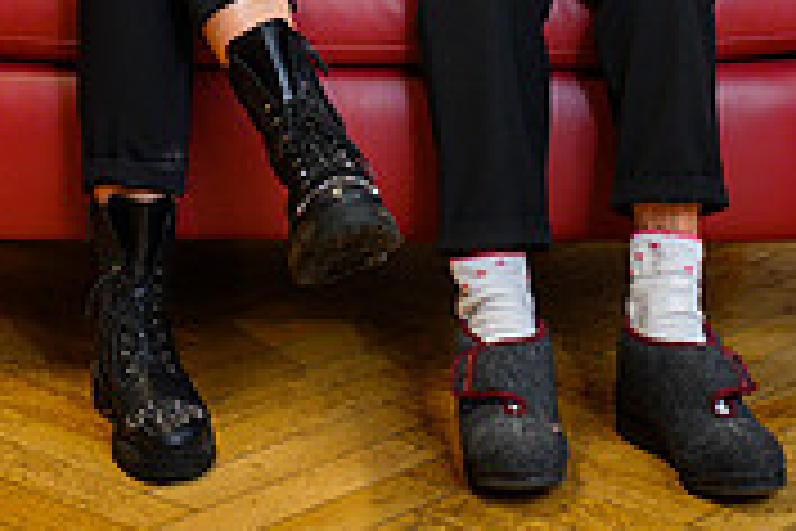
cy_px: -221
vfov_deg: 12.0
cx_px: 226
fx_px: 2432
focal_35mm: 110
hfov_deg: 18.5
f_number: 4
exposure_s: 1/100
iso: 800
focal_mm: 30.5
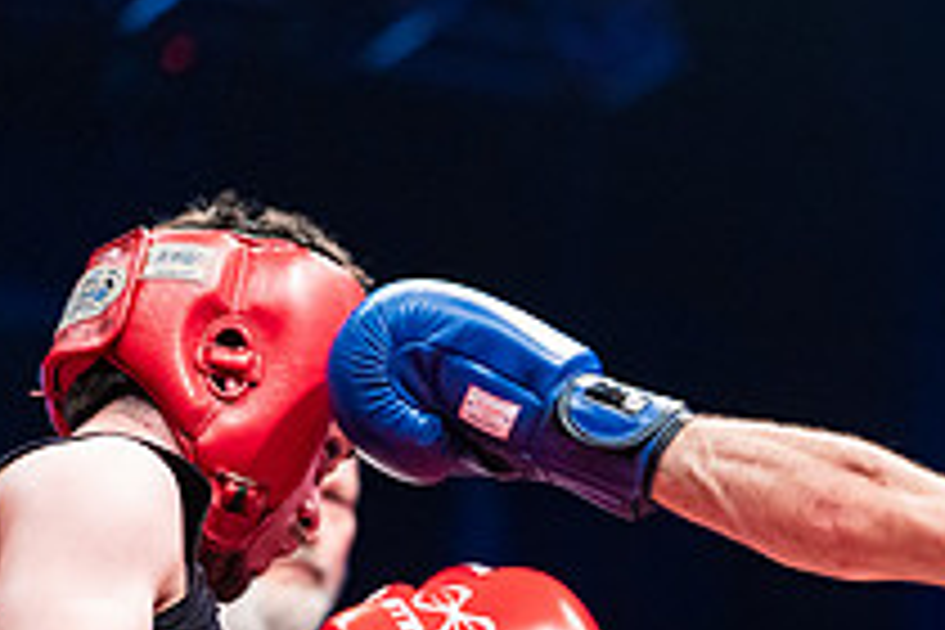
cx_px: 1130
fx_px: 5223
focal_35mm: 199
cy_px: 749
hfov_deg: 10.2
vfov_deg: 6.9
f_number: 2
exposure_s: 1/1250
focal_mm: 72
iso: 3200
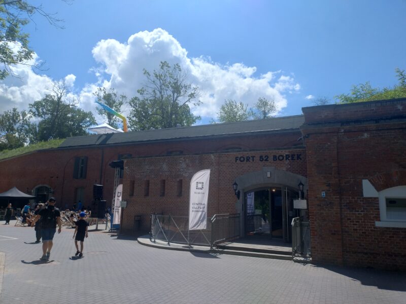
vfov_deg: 54.8
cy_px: 152
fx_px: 293
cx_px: 203
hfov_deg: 69.4
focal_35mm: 25
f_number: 1.7
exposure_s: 1/997
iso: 100
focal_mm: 4.71
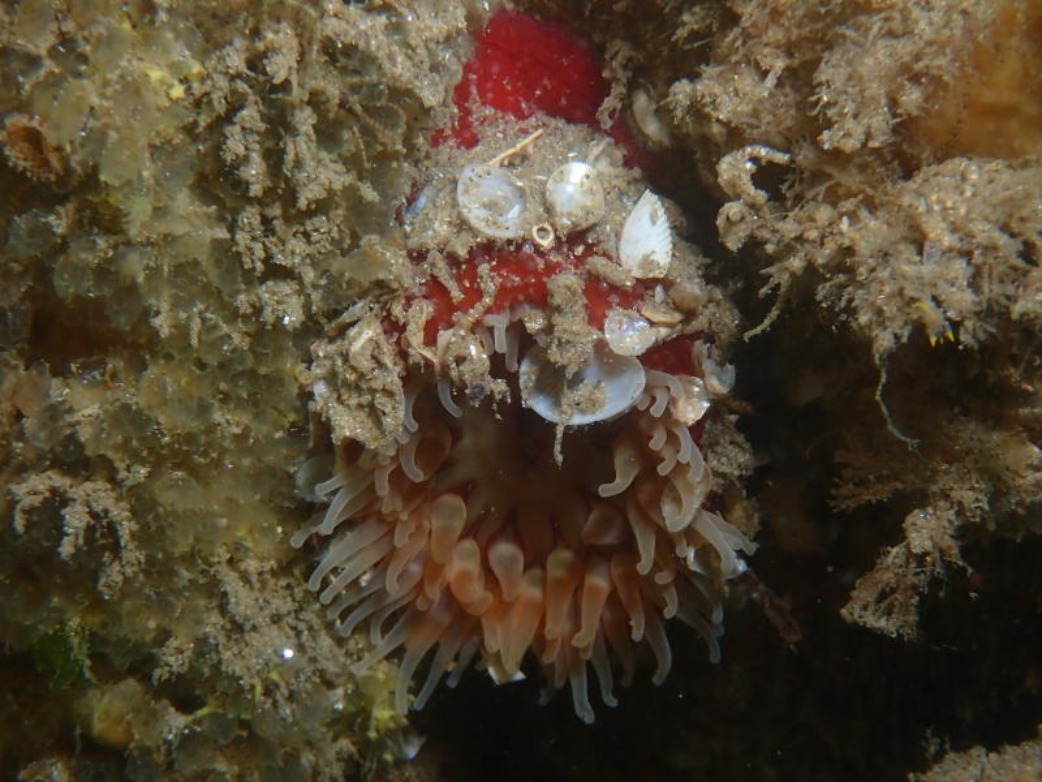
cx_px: 521
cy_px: 391
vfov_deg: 14.8
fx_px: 3010
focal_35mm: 100
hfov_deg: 19.6
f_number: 6.3
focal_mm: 18
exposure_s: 1/200
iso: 200
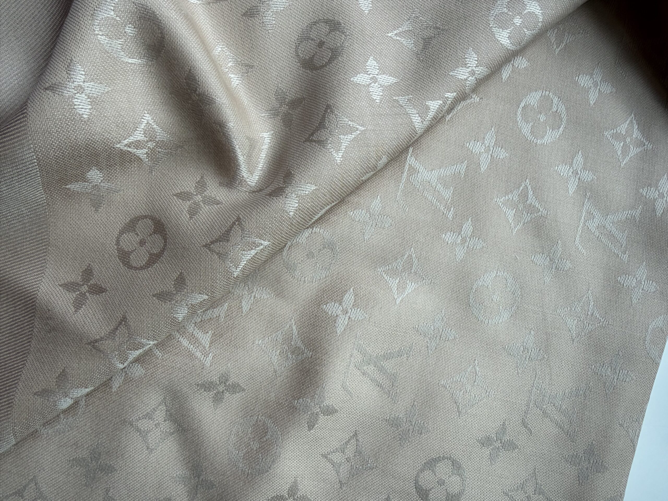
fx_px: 463
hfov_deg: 71.6
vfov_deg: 56.8
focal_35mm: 24
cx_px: 334
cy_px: 250
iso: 80
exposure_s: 1/121
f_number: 2.2
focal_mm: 2.22
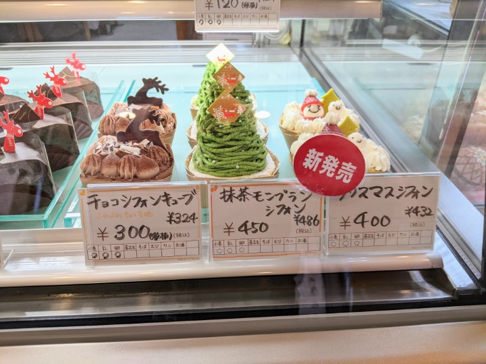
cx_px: 243
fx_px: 379
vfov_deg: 51.4
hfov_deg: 65.3
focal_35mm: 27
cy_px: 182
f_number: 1.8
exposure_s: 1/120
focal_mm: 4.44
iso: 59
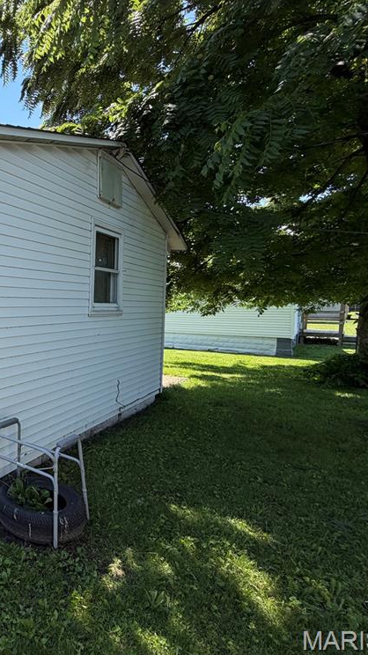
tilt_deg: -1.5
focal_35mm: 21
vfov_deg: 83.9
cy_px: 321
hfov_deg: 40.2
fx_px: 365
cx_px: -60
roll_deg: +0.6
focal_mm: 2.22
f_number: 2.2
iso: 40
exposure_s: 1/596
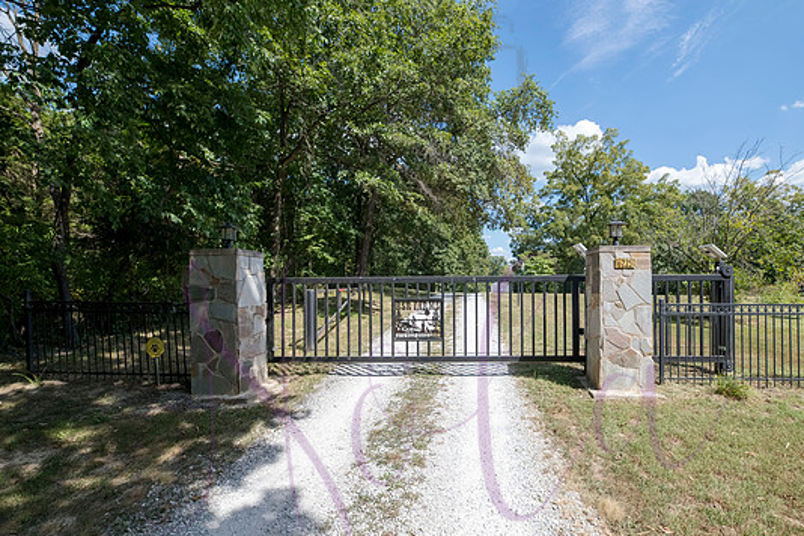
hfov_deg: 96.3
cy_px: 282
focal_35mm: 16
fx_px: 357
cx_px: 451
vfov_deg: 73.7
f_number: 8
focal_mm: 14
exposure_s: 1/400
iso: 320
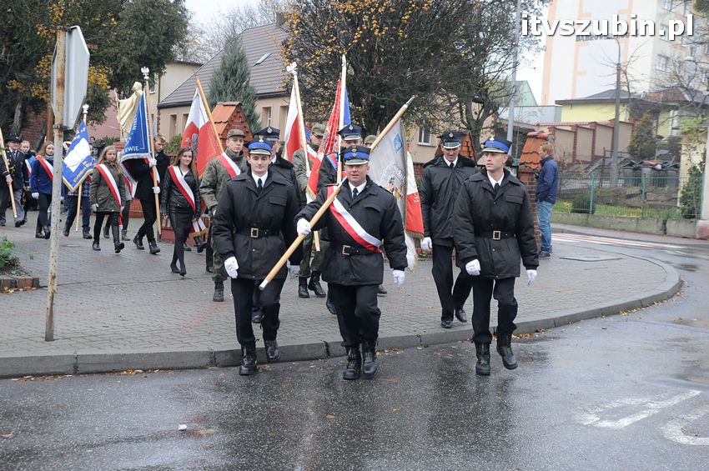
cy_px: 236
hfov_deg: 37.9
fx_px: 1033
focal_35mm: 52
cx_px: 354
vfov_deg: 25.7
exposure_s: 1/250
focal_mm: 35
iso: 1600
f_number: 8
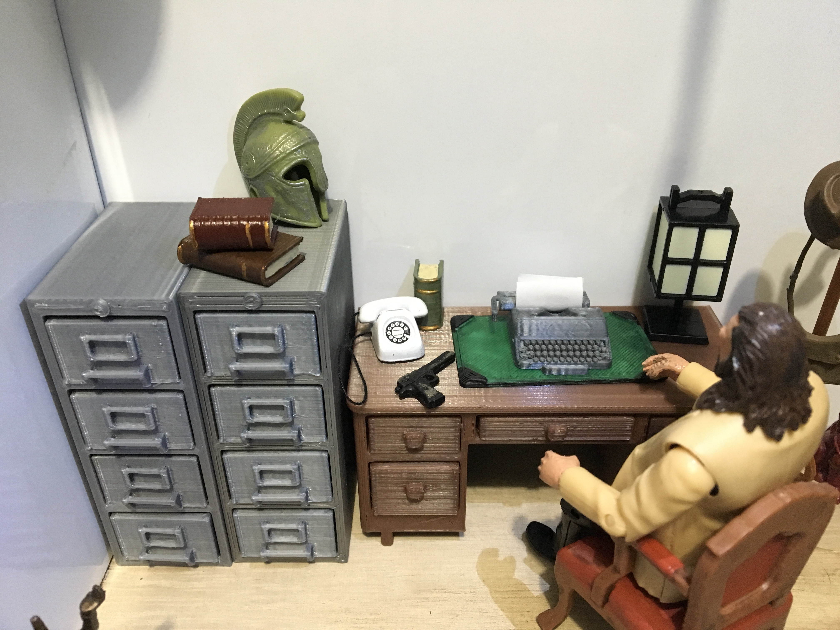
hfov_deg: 61.7
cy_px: 315
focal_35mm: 29
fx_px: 704
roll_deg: +0.5
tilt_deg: -30.6
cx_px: 420
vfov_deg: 48.2
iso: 200
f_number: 2.2
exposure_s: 1/20
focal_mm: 4.15
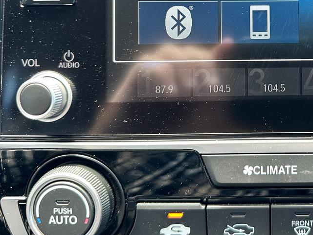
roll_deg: -0.8
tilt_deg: -36.5
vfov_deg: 29.5
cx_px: 281
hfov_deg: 37.1
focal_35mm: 48
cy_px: 42
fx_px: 434
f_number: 1.78
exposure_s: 1/121
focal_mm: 6.86
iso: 125
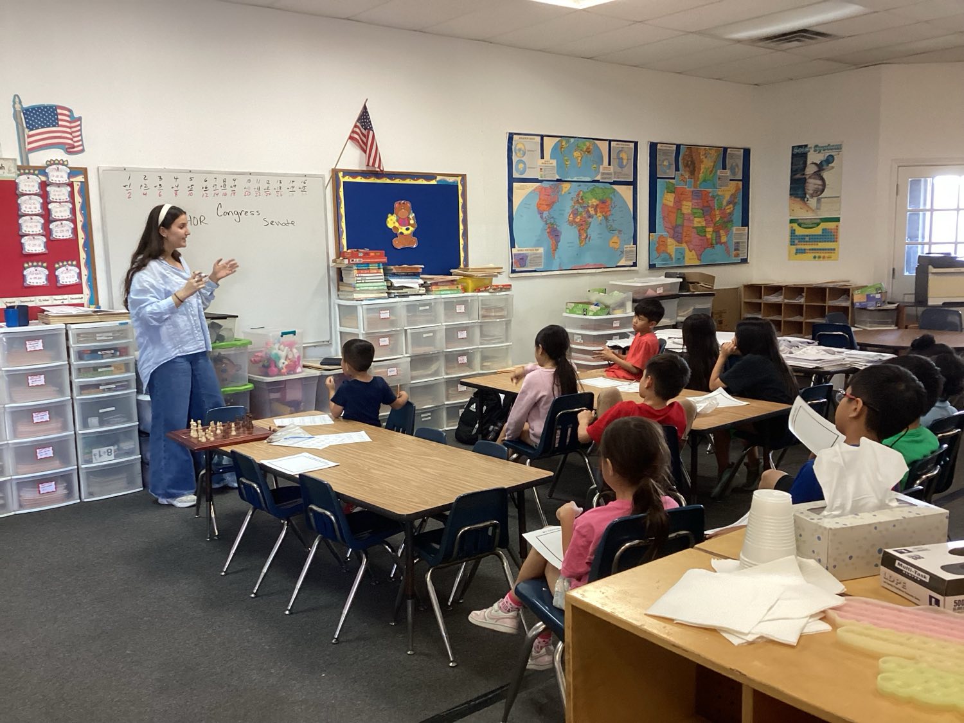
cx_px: 482
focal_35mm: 31
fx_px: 863
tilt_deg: -9.6
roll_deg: +1.4
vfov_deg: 45.4
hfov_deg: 58.4
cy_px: 362
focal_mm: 3.3
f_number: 2.4
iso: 160
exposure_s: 1/60
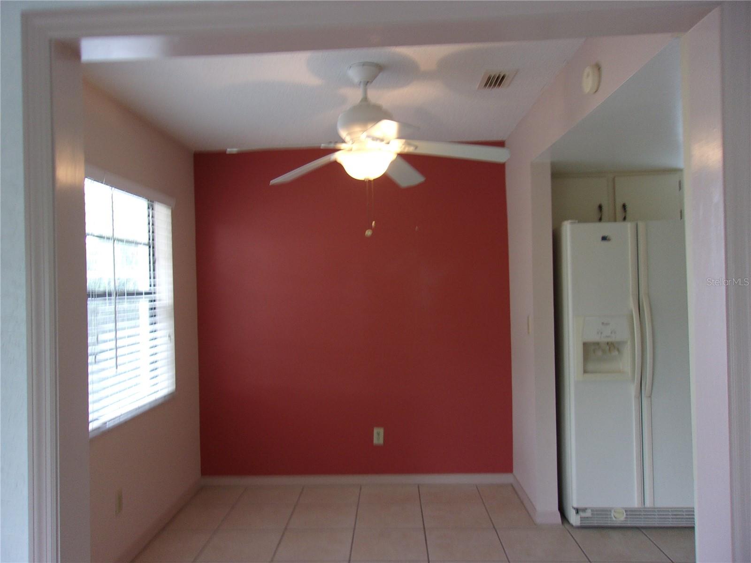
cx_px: 376
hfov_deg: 65.3
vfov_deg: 51.4
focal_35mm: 27
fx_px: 586
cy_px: 282
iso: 99
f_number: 3
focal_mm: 4.9
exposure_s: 1/34
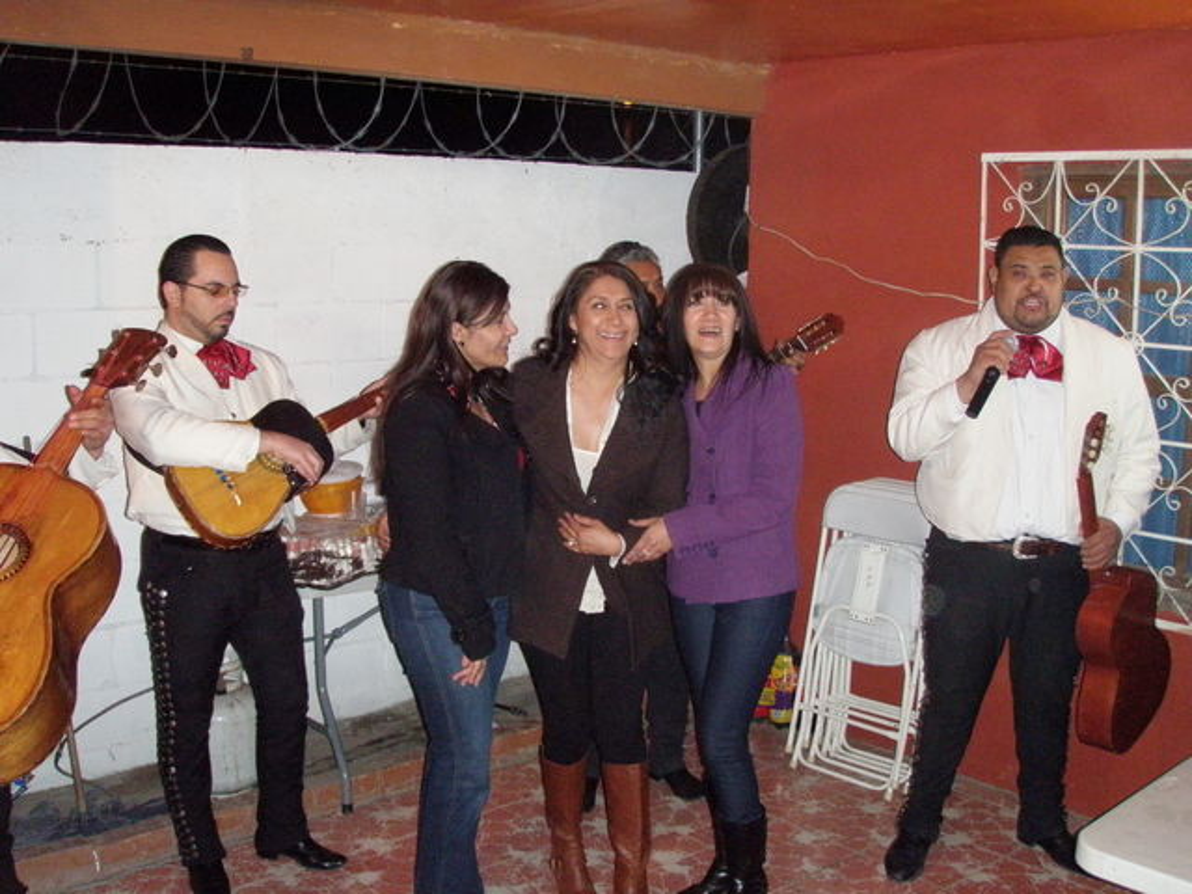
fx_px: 1309
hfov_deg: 49.0
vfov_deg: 37.7
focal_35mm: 38
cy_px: 447
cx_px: 596
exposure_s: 1/30
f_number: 3.5
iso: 640
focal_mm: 6.7
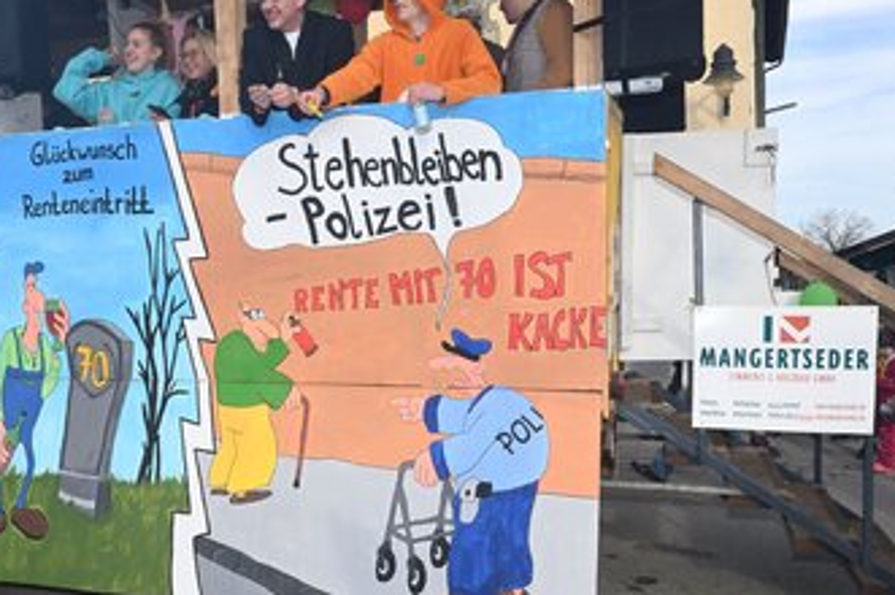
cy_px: 349
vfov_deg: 37.7
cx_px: 373
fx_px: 869
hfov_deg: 54.2
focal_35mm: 35
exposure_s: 1/200
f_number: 22
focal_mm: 29
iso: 1000
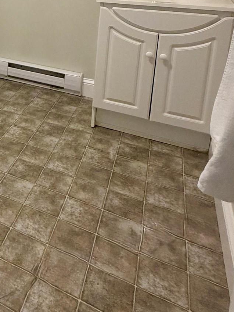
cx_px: -58
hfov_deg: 30.8
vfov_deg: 43.7
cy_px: 18
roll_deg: +0.9
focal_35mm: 38
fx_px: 342
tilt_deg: -11.3
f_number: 2.2
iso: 250
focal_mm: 2.22
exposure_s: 1/60
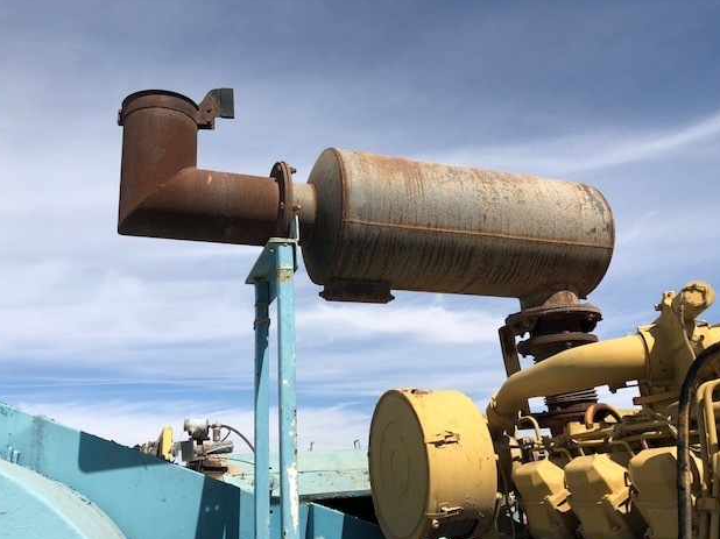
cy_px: 275
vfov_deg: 48.2
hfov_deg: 61.7
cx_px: 361
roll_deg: +3.0
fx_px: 603
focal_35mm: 29
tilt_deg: +18.1
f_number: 1.8
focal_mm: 3.99
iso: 25
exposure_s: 1/3003
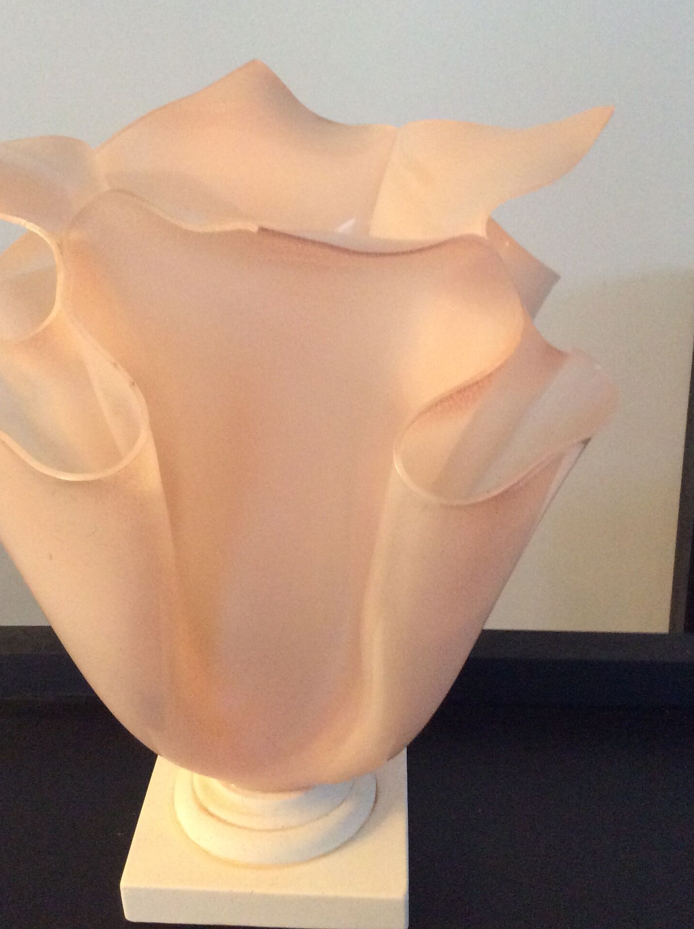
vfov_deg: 43.7
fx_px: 1152
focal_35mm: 43
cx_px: 329
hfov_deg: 33.5
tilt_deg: -19.7
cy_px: 382
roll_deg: +2.1
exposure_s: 1/17
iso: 250
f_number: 2.4
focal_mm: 3.3
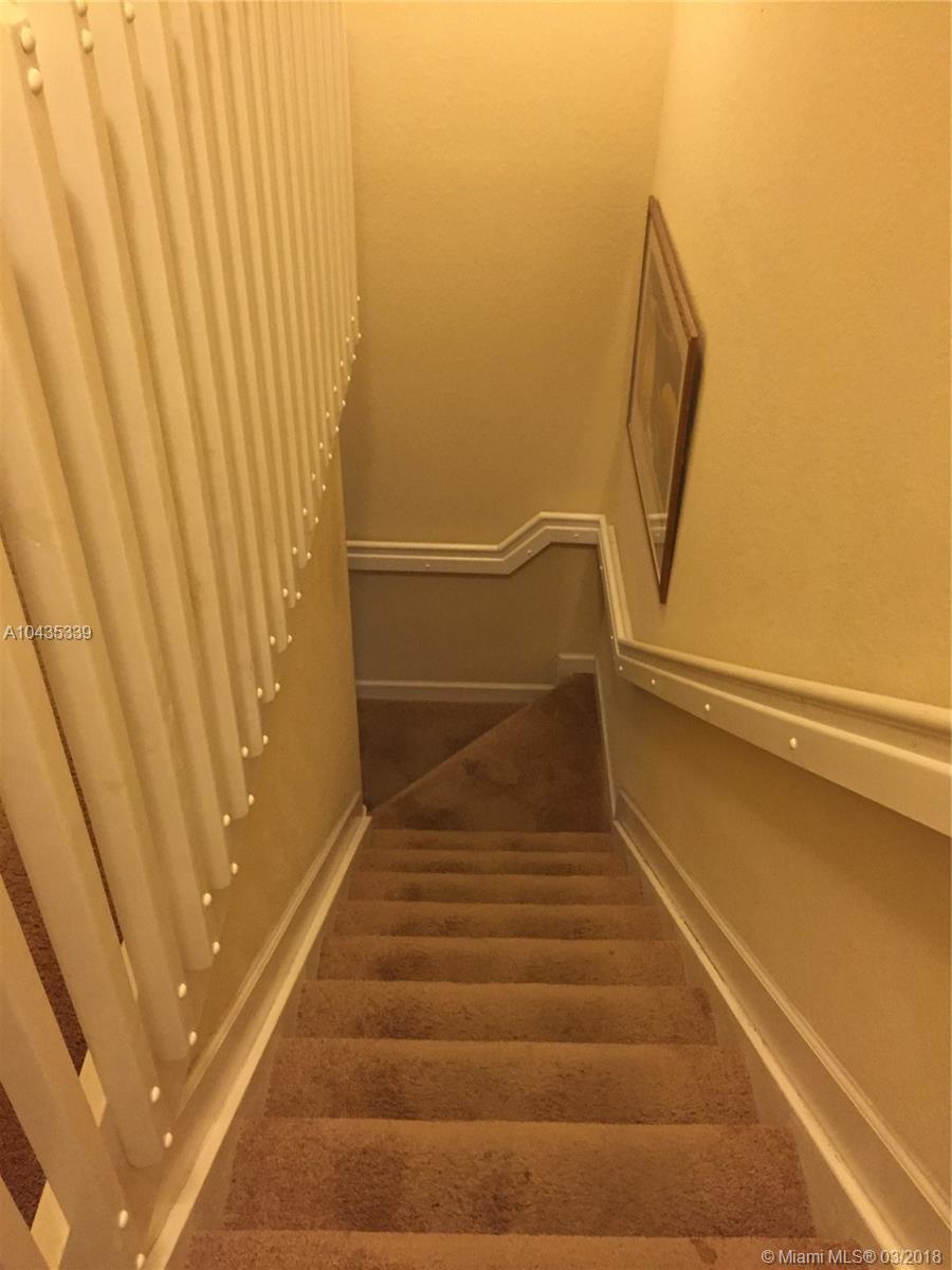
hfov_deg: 48.2
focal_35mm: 29
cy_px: 635
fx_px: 1063
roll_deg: +1.2
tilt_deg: -39.9
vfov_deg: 61.7
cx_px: 476
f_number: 2.2
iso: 250
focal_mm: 4.15
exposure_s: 1/30
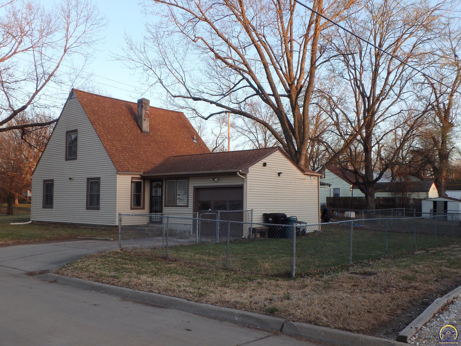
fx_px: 453
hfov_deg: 54.0
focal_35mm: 34
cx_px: 230
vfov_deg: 41.8
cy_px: 173
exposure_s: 1/100
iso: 125
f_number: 4.9
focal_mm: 6
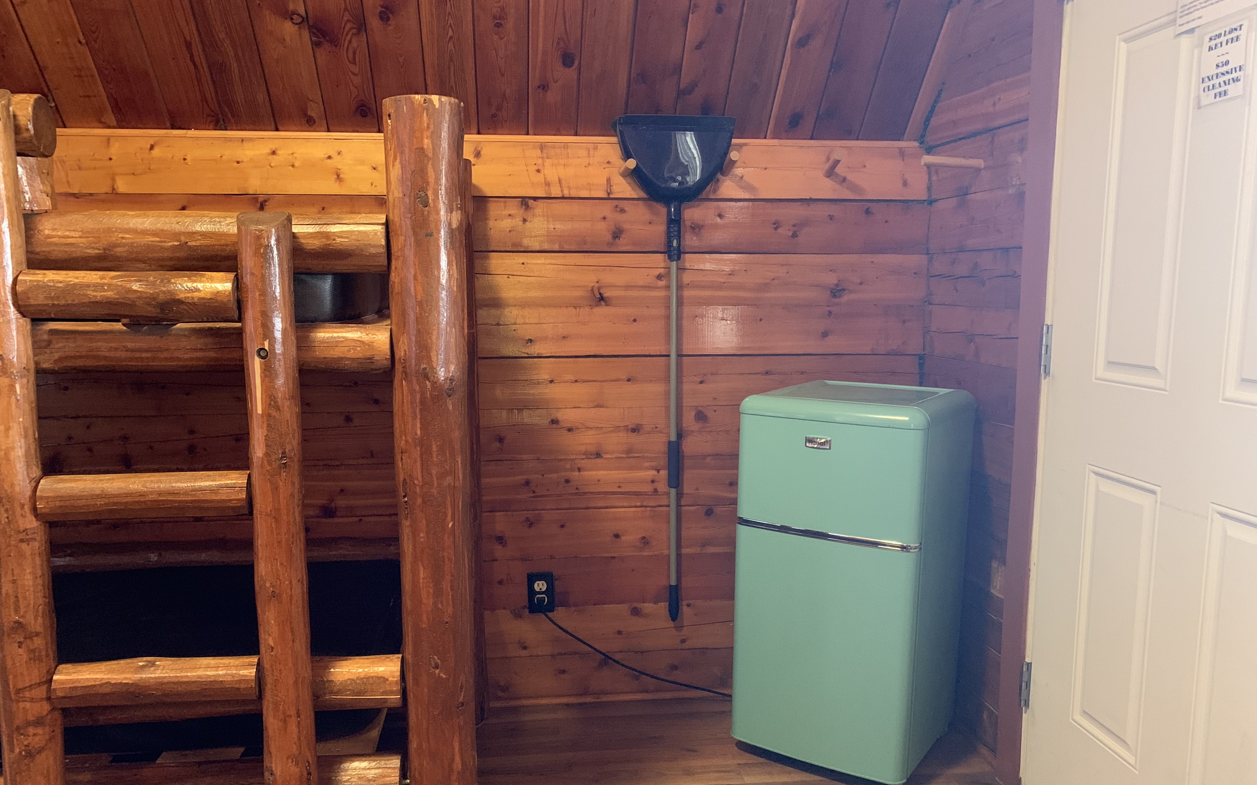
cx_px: 635
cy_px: 457
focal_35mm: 28
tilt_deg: -10.2
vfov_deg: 44.4
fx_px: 959
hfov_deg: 66.5
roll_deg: -0.4
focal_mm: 4.25
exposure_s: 1/30
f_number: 1.8
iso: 500
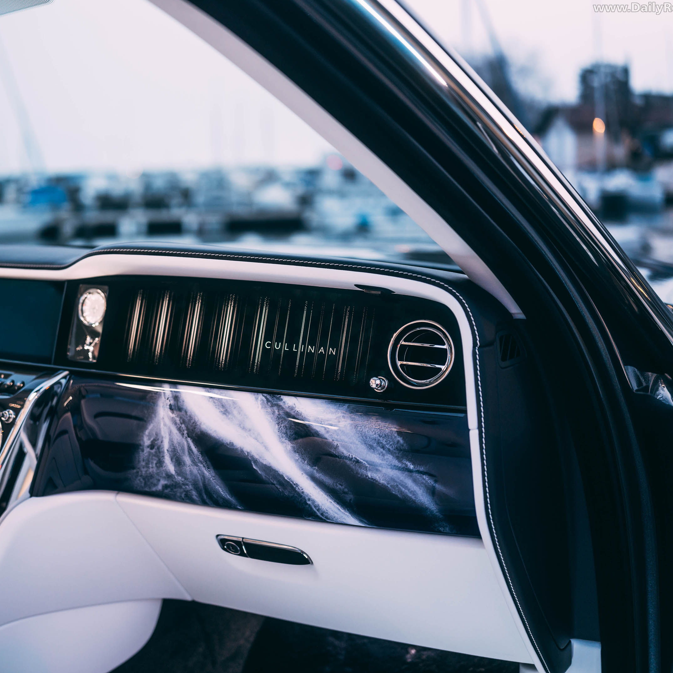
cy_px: 336
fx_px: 1210
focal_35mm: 55
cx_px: 220
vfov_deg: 31.1
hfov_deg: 30.8
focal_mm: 43
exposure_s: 1/2
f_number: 2
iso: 200
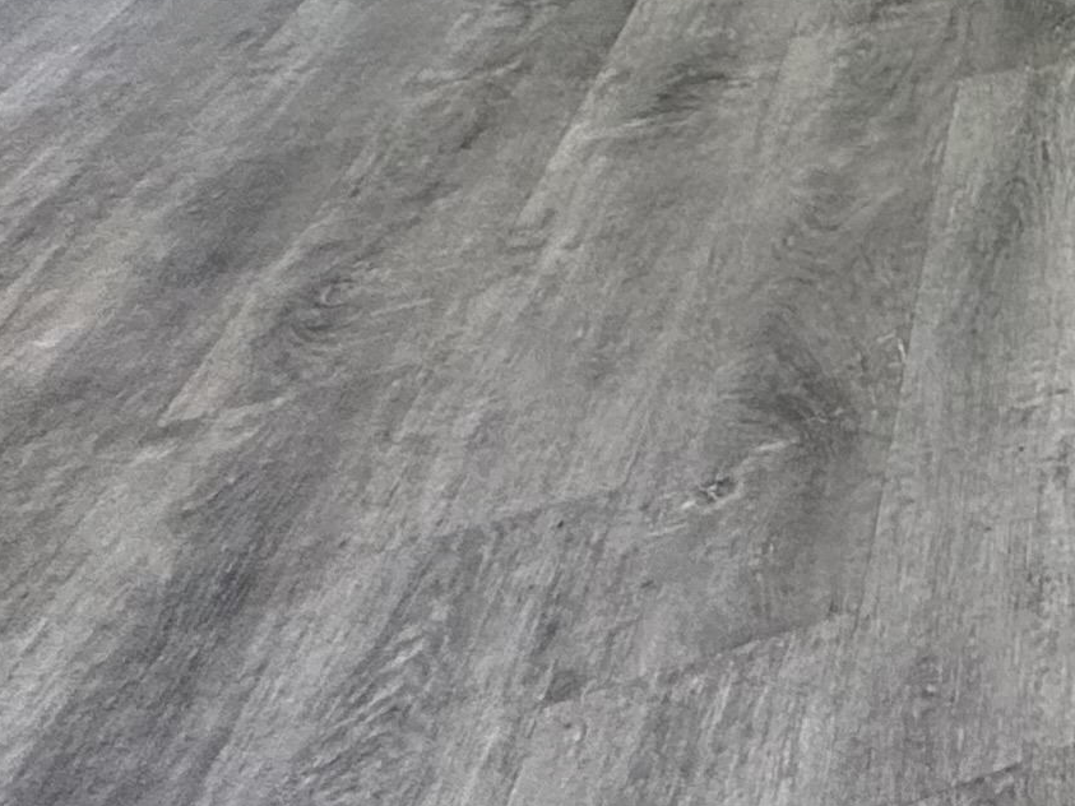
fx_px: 2080
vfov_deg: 16.9
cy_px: -763
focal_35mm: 67
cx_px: 2381
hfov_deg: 16.7
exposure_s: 1/60
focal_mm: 2.22
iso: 200
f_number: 2.2
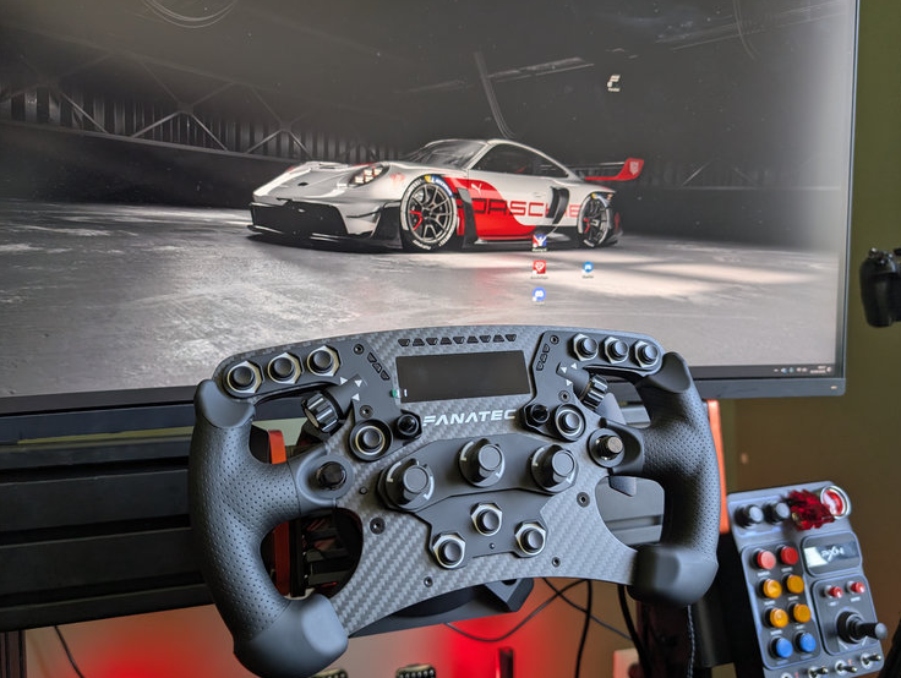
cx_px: 456
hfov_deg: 67.2
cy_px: 362
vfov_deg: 53.1
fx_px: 678
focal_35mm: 26
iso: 387
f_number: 1.68
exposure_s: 1/169
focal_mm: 6.9
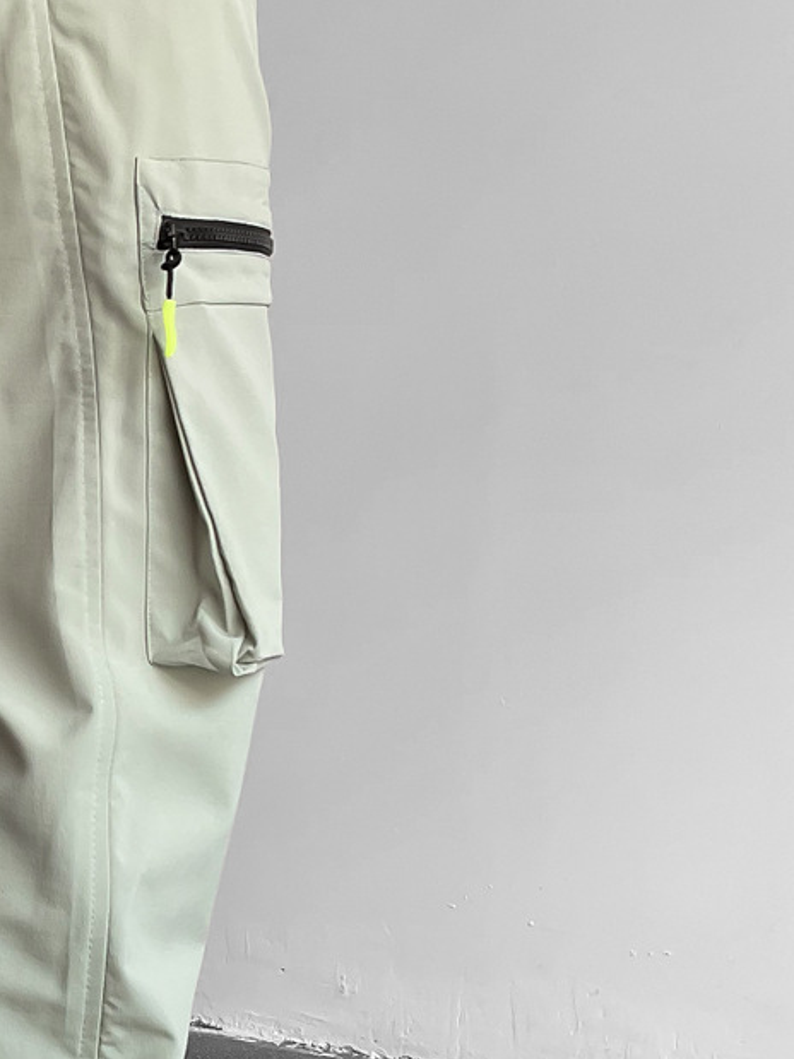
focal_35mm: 75
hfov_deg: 18.4
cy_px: 556
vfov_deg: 26.0
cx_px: -219
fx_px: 2295
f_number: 1.8
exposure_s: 1/120
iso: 32
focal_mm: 3
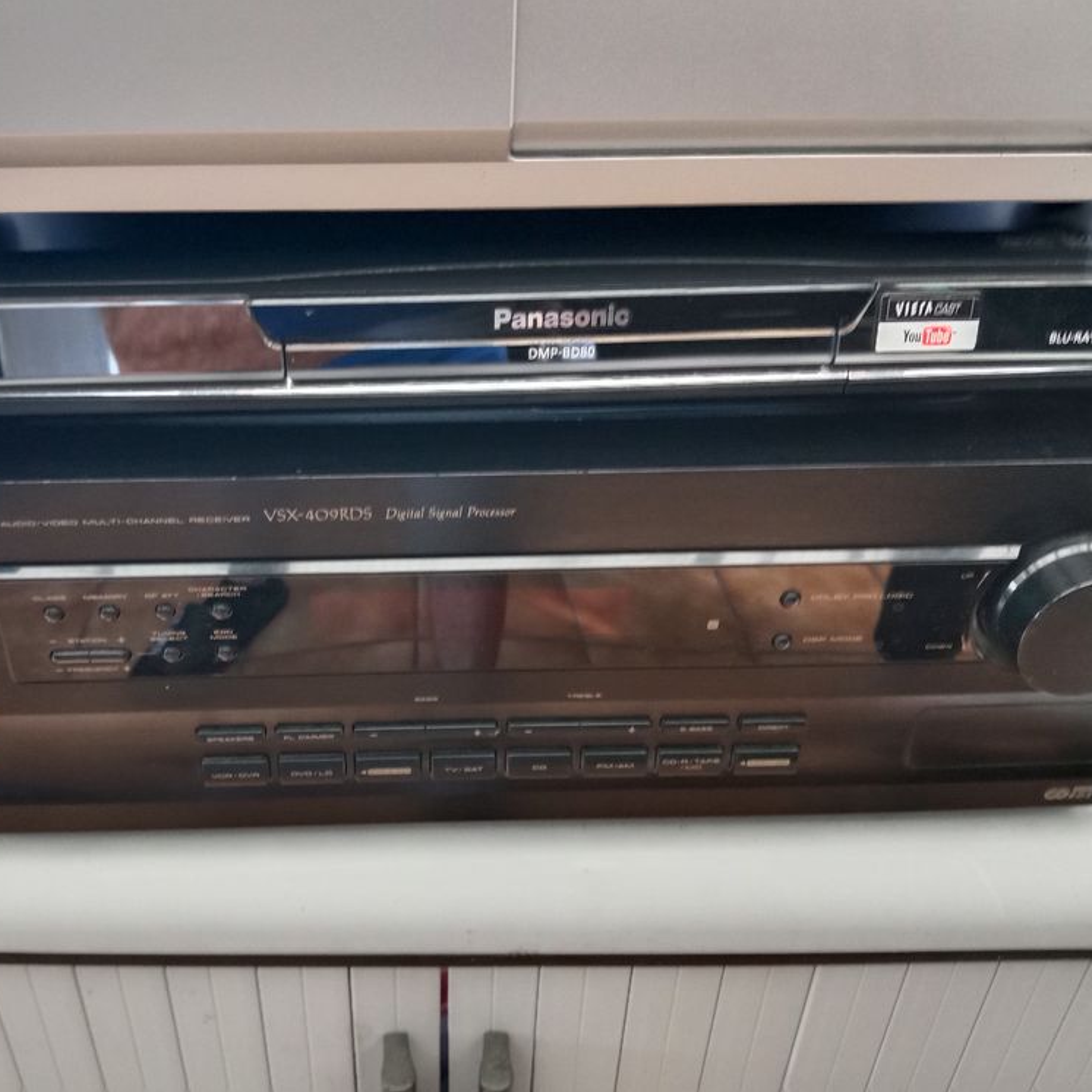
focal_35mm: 32
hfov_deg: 50.7
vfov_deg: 51.1
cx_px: 430
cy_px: 545
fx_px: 1142
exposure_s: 1/33.3
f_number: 2.2
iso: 491
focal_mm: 3.65
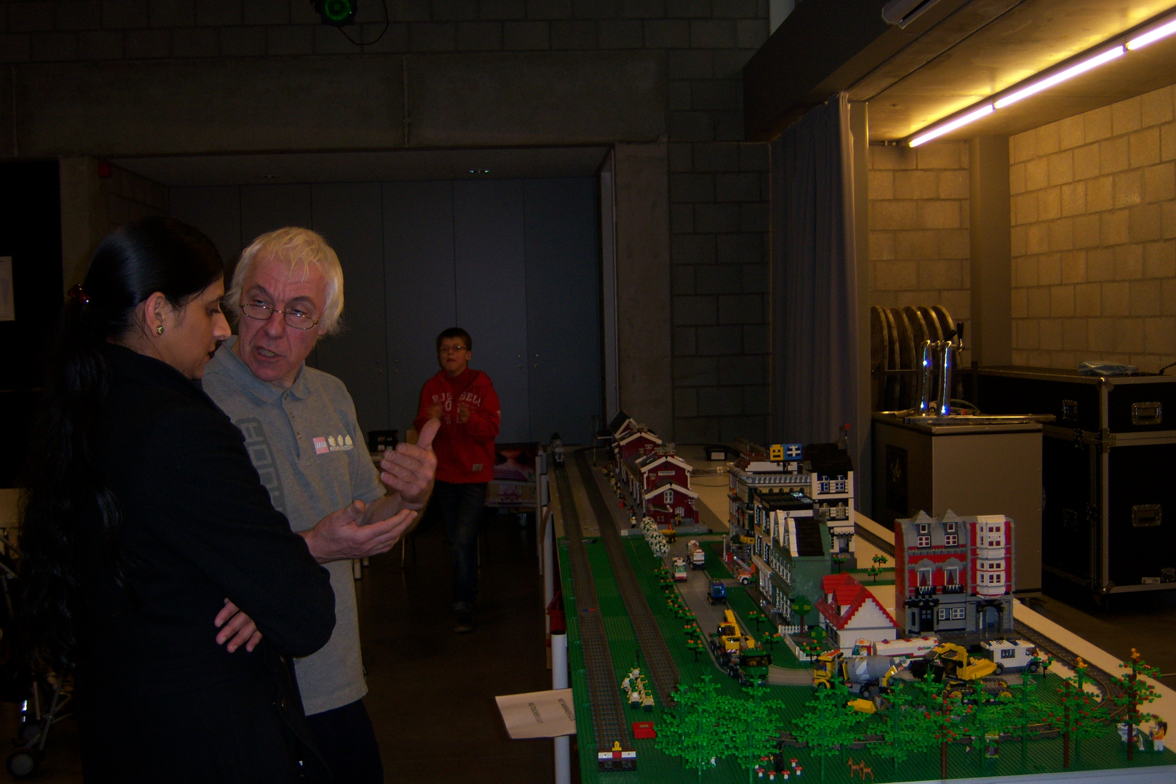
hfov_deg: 50.7
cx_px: 581
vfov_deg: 35.1
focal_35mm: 38
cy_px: 393
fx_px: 1241
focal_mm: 7.5
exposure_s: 1/60
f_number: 2.8
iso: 80
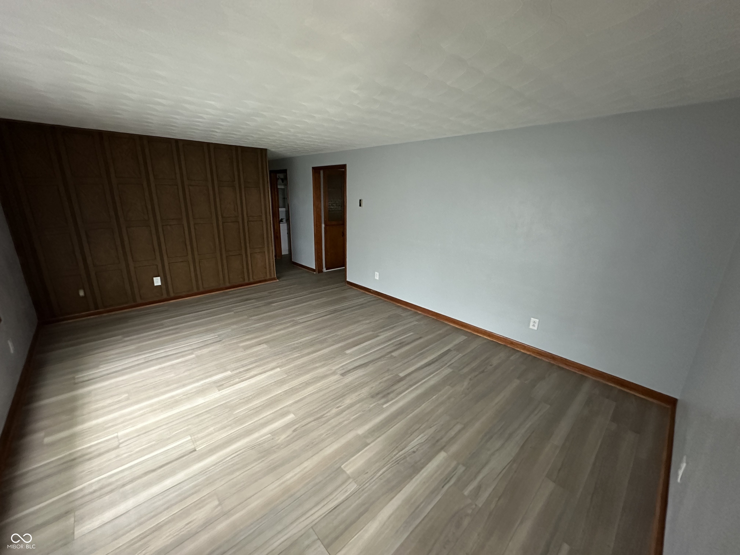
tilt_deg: -15.9
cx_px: 370
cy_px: 278
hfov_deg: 102.1
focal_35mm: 14
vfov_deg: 85.7
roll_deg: -1.1
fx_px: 299
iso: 1250
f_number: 2.2
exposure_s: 1/58
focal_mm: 2.22
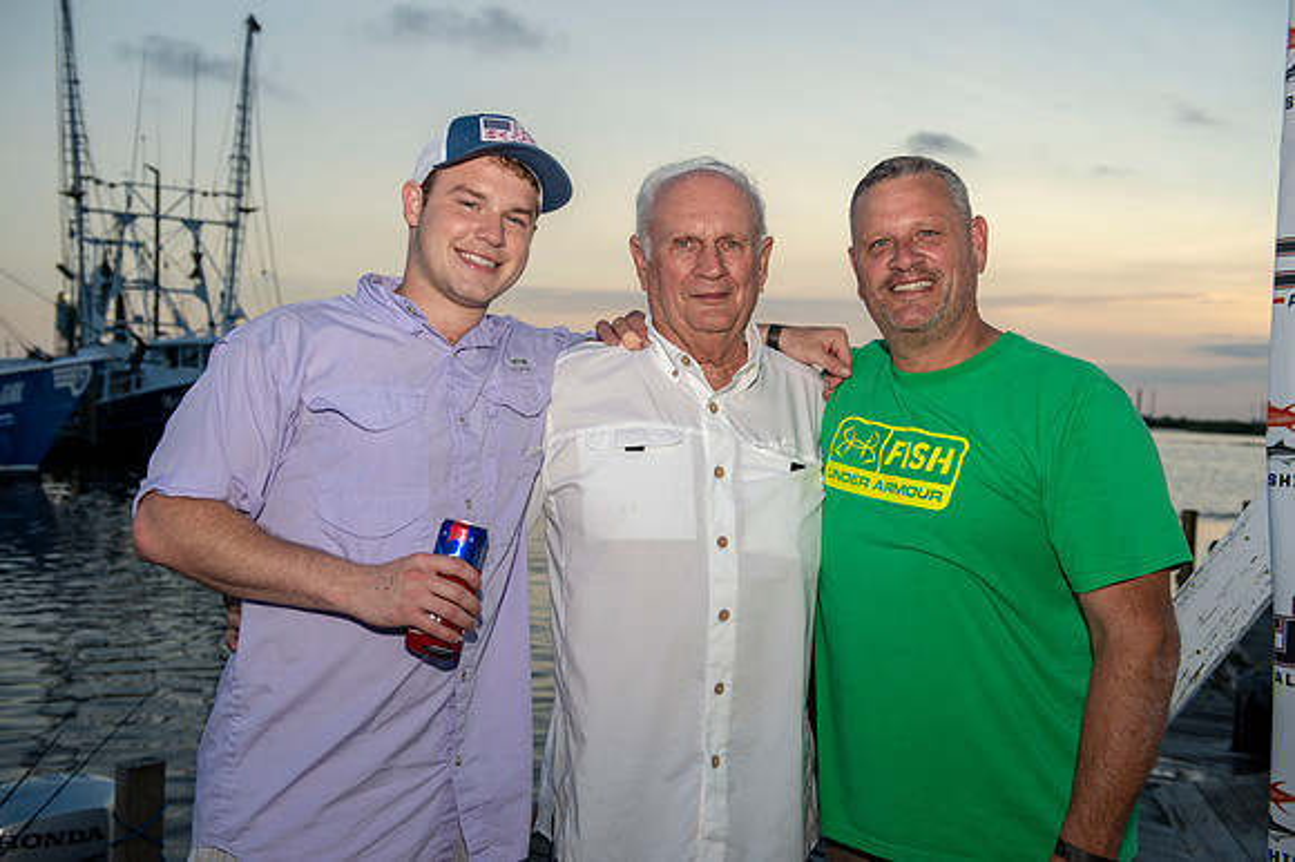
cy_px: 431
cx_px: 648
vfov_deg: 35.0
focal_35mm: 38
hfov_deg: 50.7
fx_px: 1366
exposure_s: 1/200
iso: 200
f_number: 5
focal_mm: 38
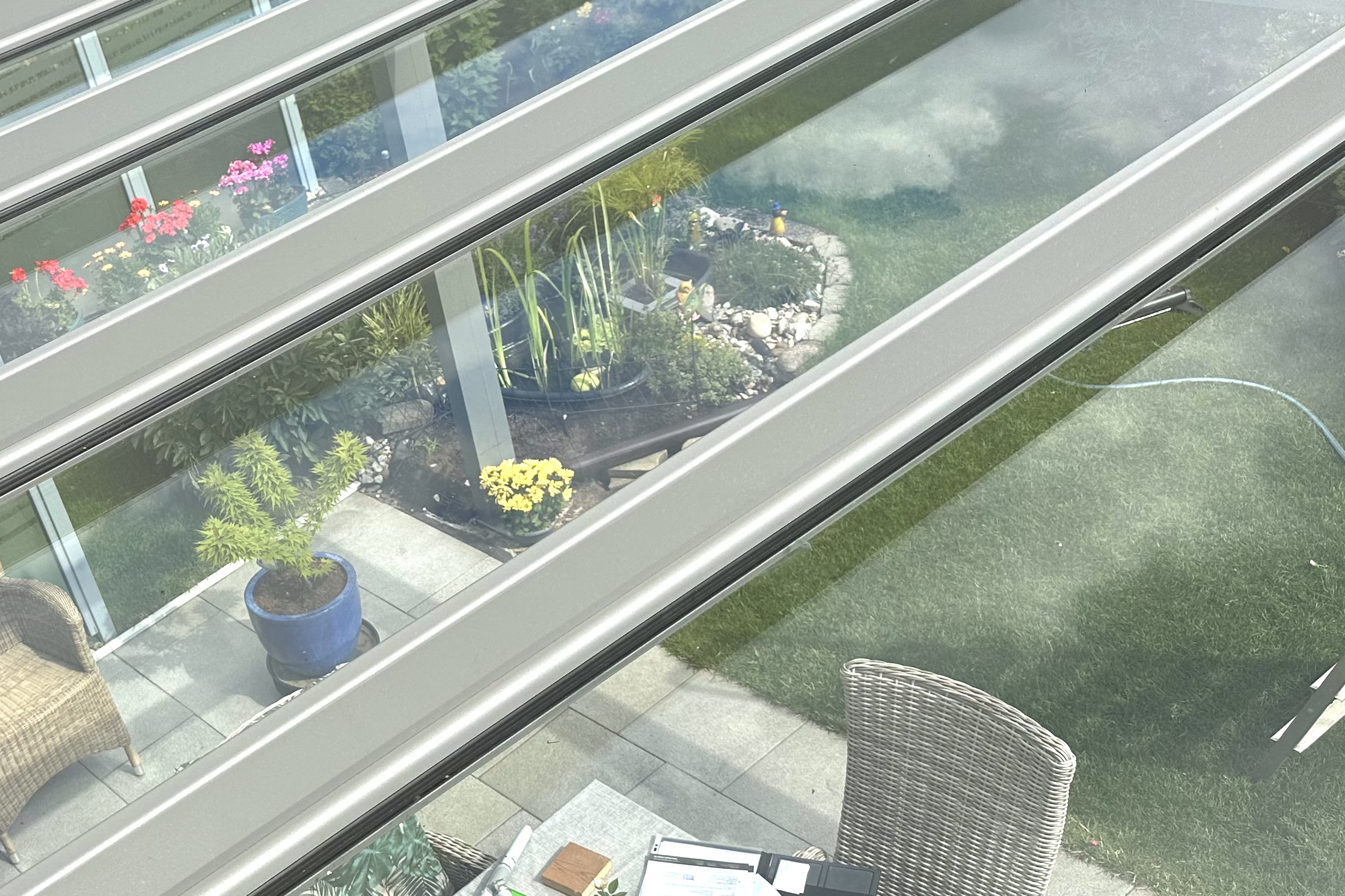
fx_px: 1681
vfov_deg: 29.8
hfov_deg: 41.7
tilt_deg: -35.4
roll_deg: +18.9
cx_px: 269
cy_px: 550
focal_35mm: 45
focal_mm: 6.86
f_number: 1.78
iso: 80
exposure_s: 1/3861
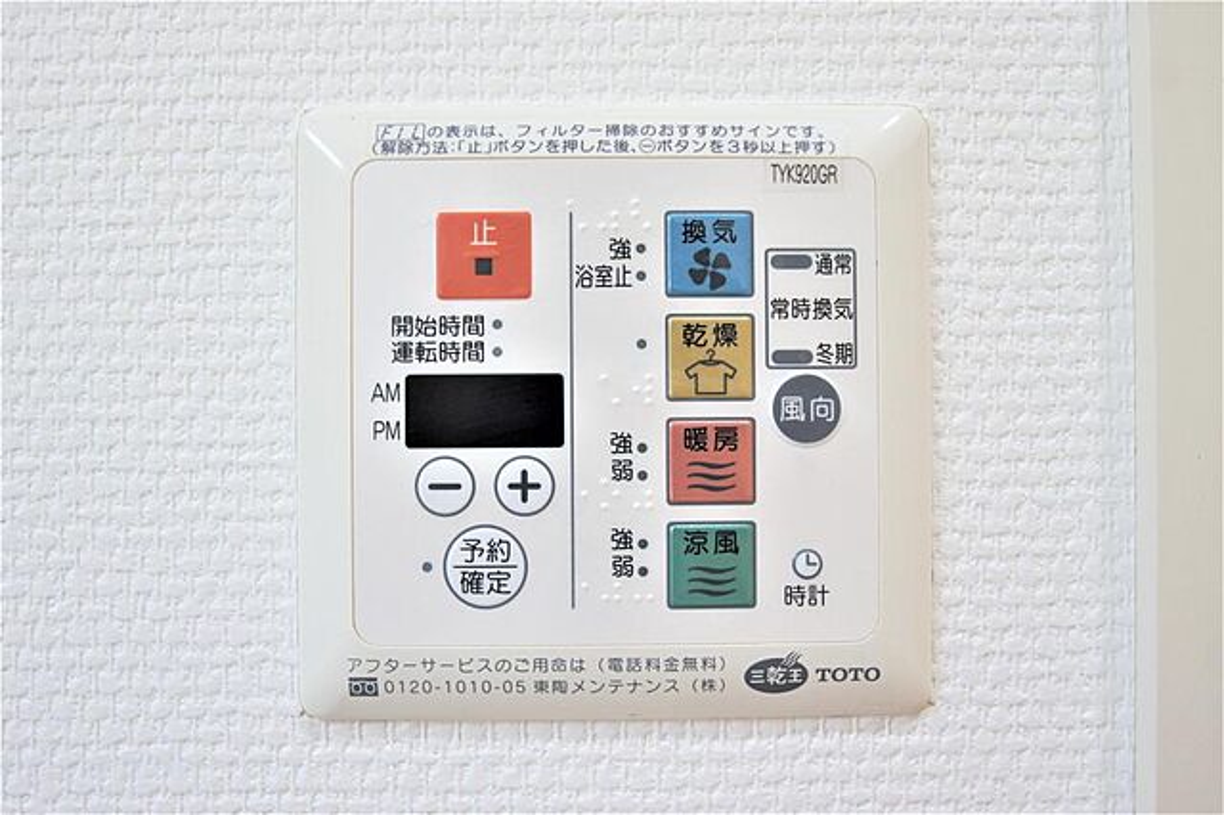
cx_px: 612
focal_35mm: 36
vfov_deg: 36.8
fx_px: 1223
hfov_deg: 53.2
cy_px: 408
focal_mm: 24
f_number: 4.5
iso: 125
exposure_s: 1/40
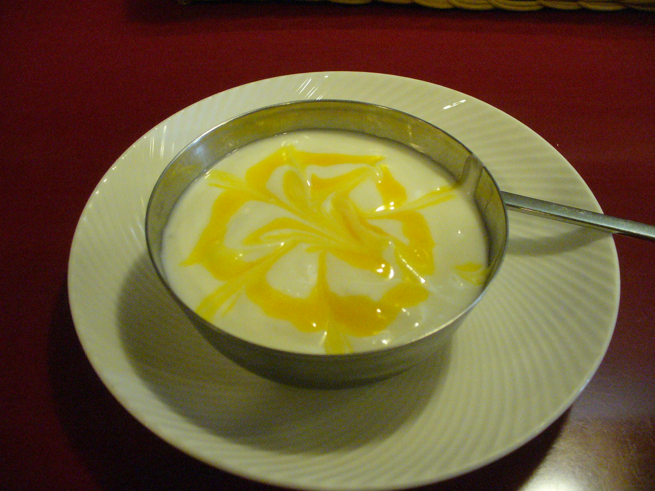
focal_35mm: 37
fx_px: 700
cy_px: 246
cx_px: 328
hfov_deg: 50.1
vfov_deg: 38.7
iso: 400
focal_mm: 6.1
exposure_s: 1/25
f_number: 2.8
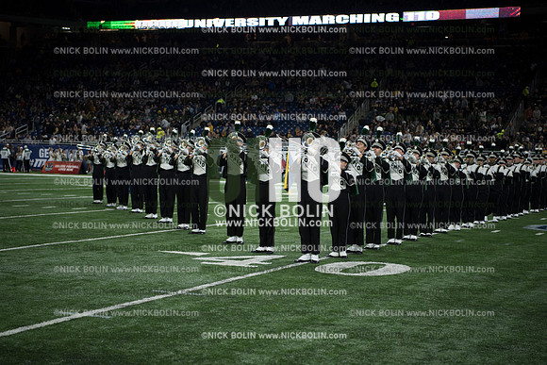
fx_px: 1064
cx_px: 274
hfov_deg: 28.8
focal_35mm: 70
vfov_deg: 19.5
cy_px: 182
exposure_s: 1/1250
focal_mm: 70
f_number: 2.8
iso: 1250
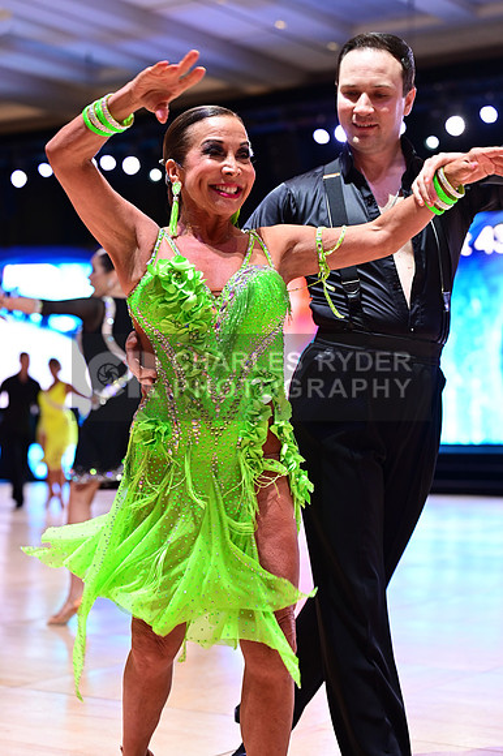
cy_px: 378
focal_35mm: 70
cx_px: 252
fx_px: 1469
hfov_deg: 19.4
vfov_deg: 28.9
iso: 1600
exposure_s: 1/250
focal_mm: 70
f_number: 3.5
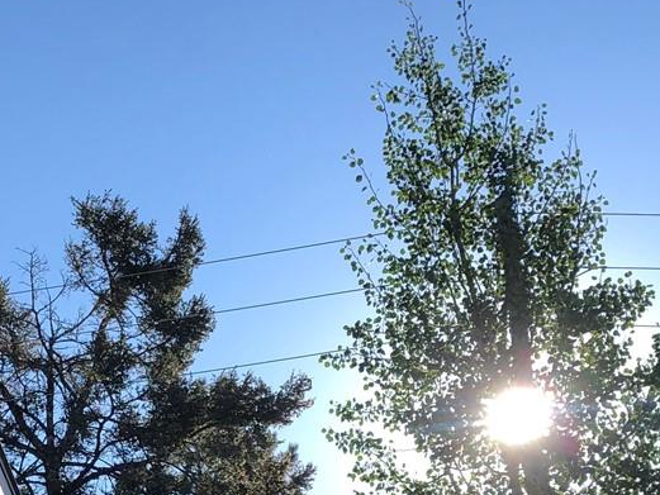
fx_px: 1640
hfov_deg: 22.2
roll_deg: +2.2
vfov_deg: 16.3
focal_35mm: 86
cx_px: 71
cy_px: 644
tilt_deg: +11.6
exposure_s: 1/1230
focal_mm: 3.99
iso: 20
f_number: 1.8
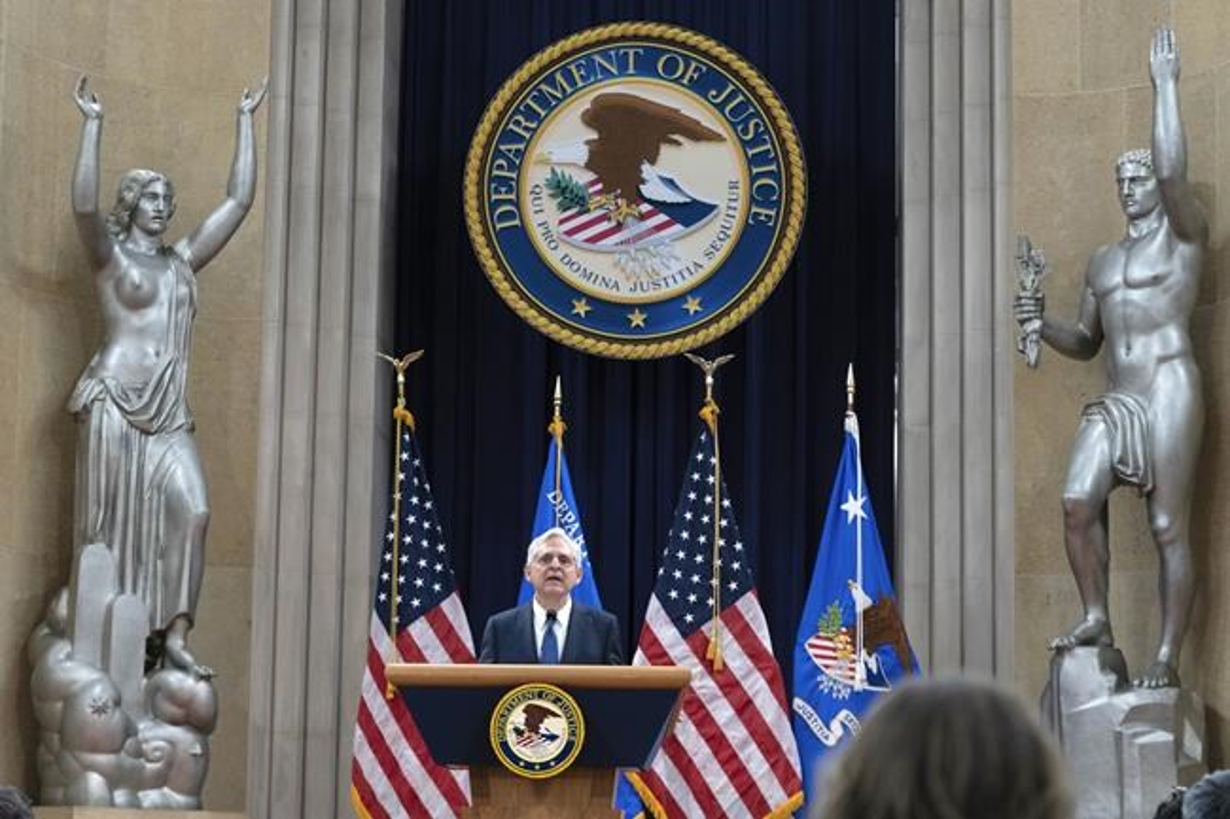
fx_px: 2493
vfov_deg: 18.7
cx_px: 615
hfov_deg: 27.7
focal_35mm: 73
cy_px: 410
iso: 2500
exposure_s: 1/320
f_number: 4
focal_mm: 73
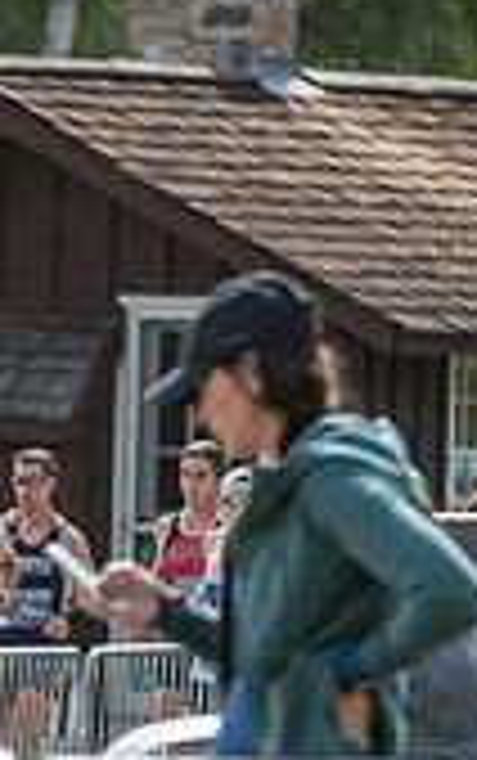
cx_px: -1053
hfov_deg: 1.4
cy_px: 974
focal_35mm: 956
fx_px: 19834
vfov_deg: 2.2
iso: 200
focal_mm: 200
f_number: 5.6
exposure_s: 1/1250
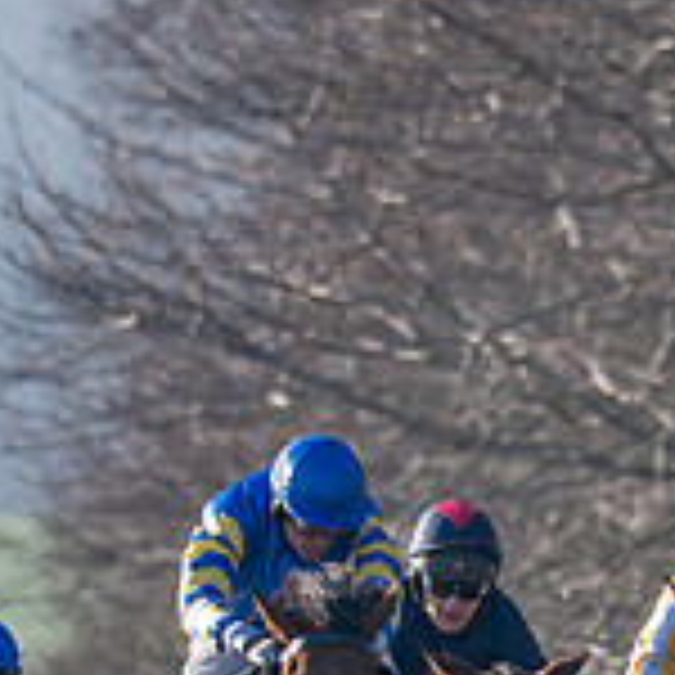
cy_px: 960
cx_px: 1345
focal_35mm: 2961
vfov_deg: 0.6
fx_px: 65324
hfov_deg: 0.6
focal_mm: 400
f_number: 5
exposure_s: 1/2000
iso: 400
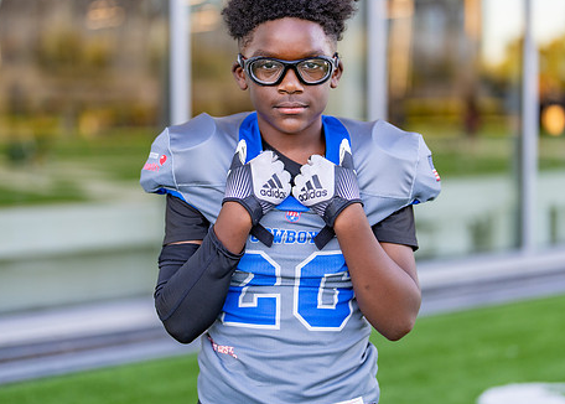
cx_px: 302
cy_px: 168
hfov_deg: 28.6
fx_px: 1108
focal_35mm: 69
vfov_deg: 20.7
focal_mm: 50
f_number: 1.2
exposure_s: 1/400
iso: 100
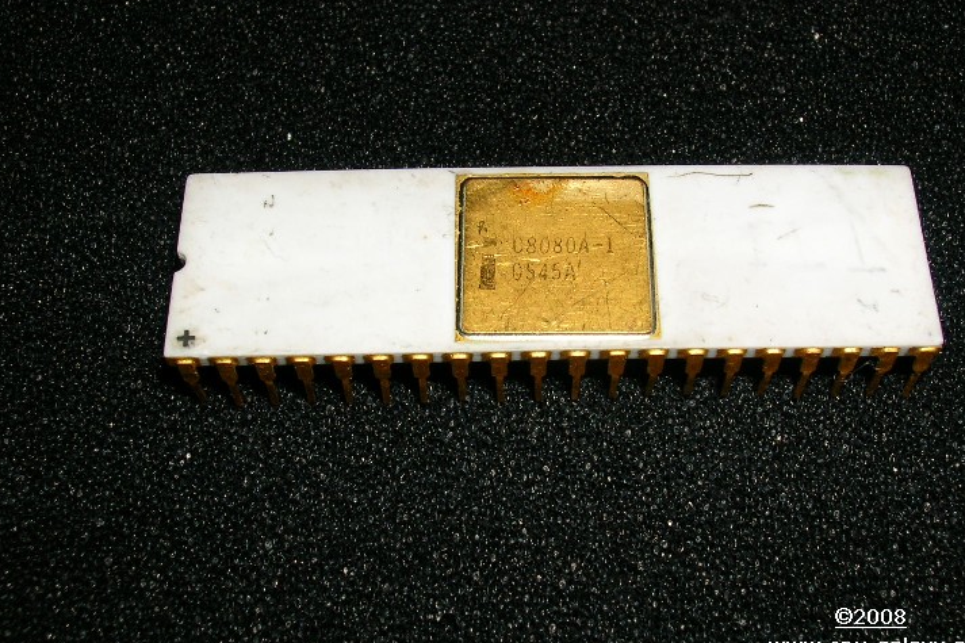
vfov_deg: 27.5
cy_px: 319
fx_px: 1313
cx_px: 520
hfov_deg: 40.3
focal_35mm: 49
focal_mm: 7
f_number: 5.2
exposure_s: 1/60.1
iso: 50
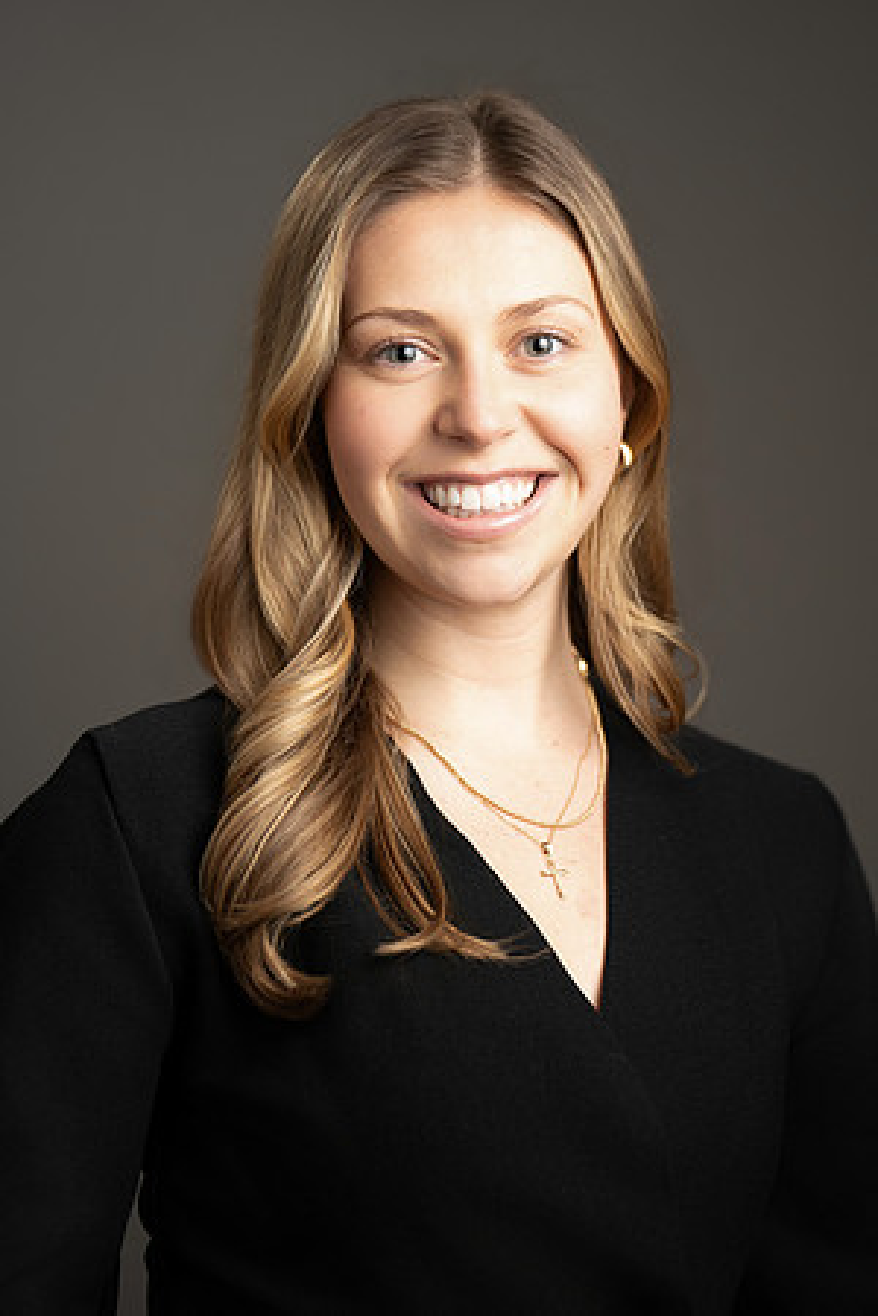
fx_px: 3987
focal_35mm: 109
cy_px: 658
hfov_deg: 12.6
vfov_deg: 18.8
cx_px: 439
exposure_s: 1/200
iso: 320
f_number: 2.8
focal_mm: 109
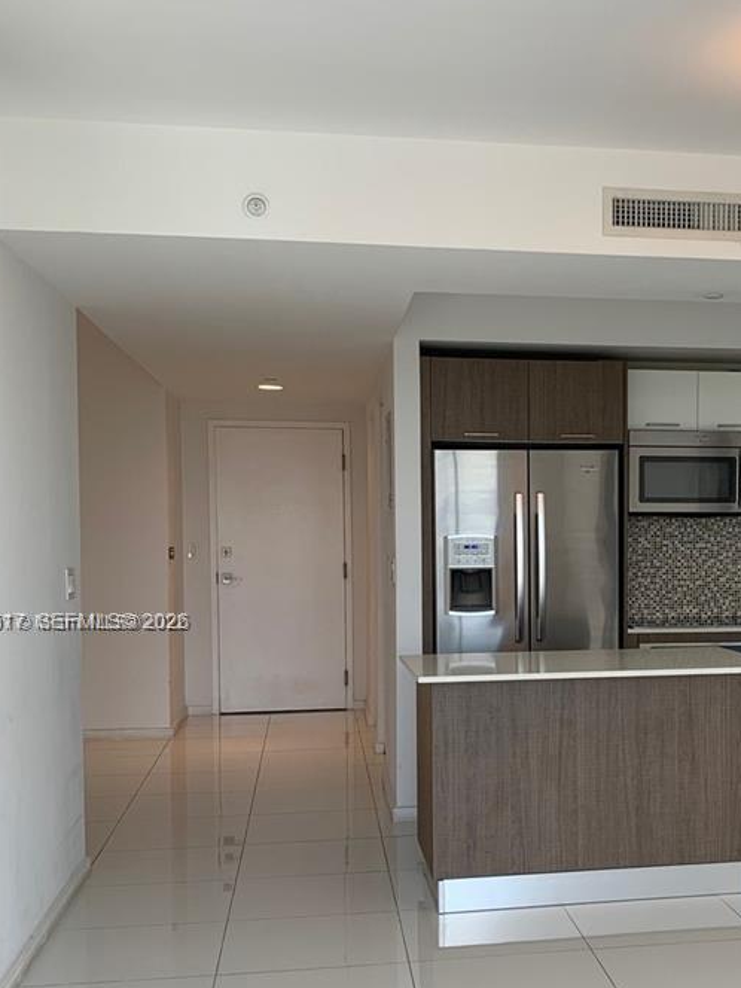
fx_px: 1341
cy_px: 623
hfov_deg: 30.2
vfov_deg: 40.1
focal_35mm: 47
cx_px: 583
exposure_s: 1/120
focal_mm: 4.25
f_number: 1.8
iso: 32
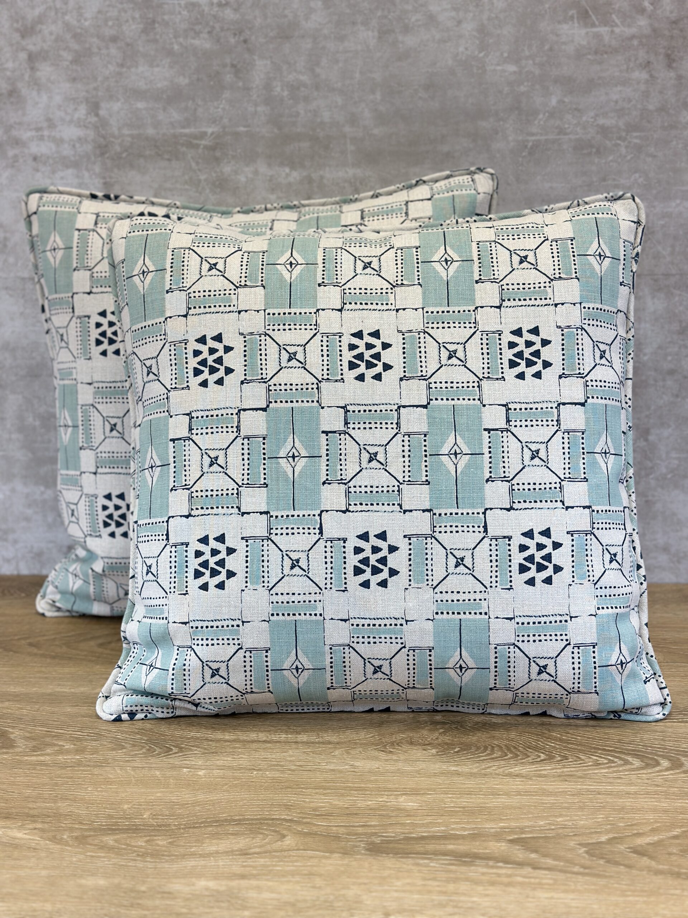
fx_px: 1272
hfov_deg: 30.3
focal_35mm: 48
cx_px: 344
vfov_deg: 39.7
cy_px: 459
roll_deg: +1.0
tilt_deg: -14.3
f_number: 1.78
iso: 80
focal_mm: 6.86
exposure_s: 1/180
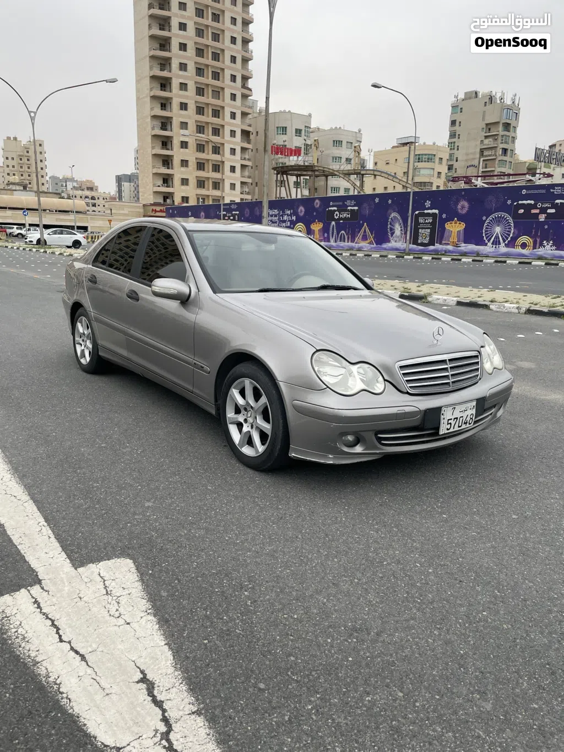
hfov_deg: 53.1
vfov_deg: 67.3
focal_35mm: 26
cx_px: 282
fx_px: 565
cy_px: 376
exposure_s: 1/506
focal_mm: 4.2
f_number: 1.6
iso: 50
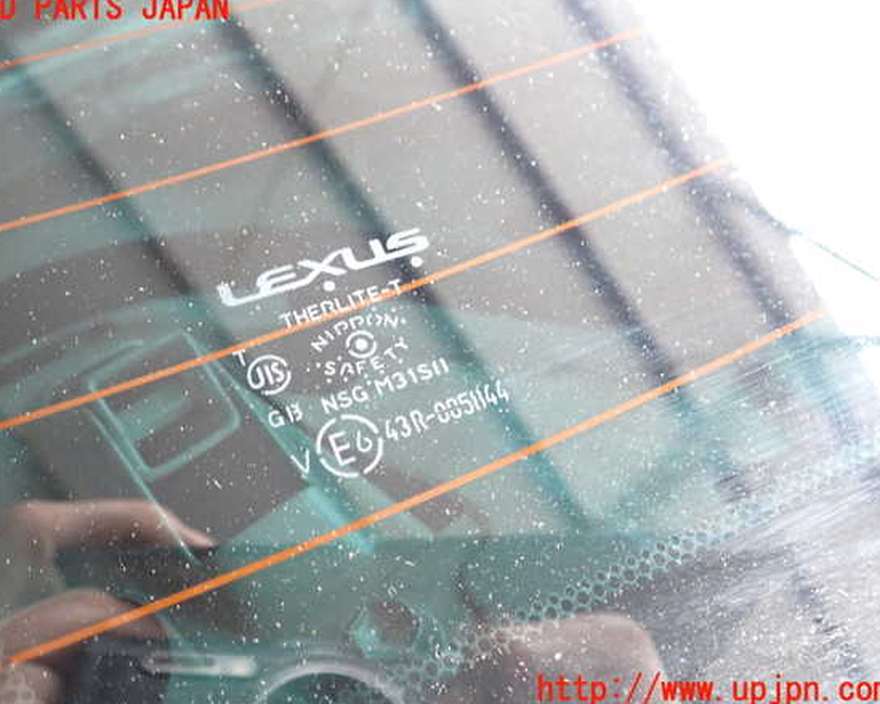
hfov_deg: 55.6
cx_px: 418
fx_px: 833
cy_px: 350
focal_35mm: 32
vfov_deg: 45.8
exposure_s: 1/30
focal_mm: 5.4
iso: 250
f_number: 2.3
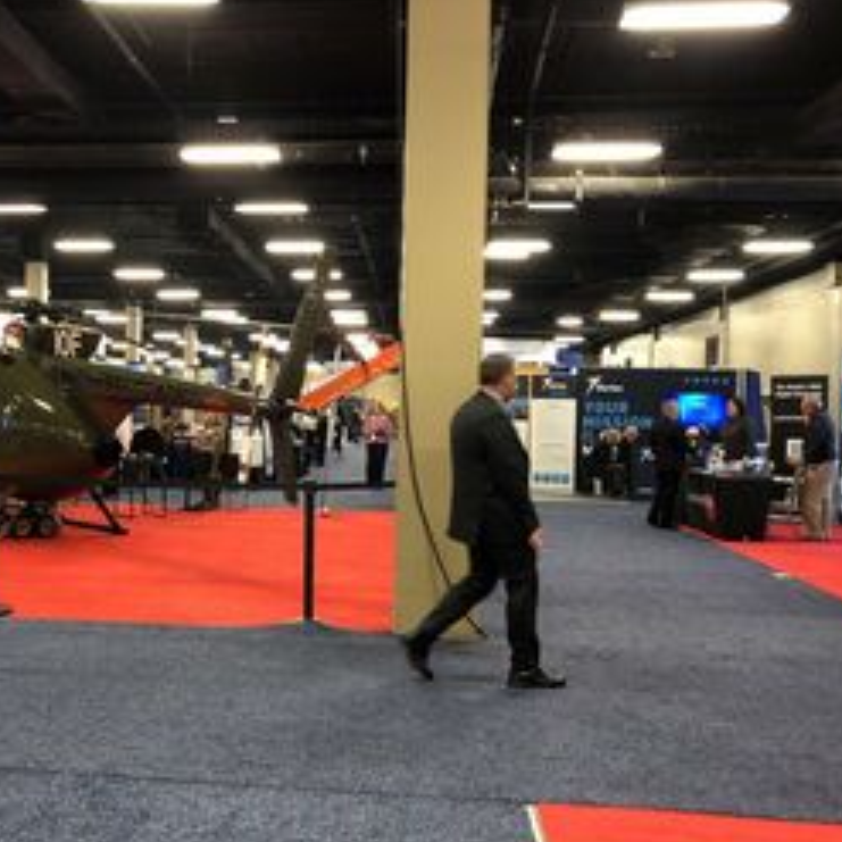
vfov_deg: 41.9
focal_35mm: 40
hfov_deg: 41.2
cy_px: 436
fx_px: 1101
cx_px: 269
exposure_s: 1/15
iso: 50
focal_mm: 3.99
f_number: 1.8
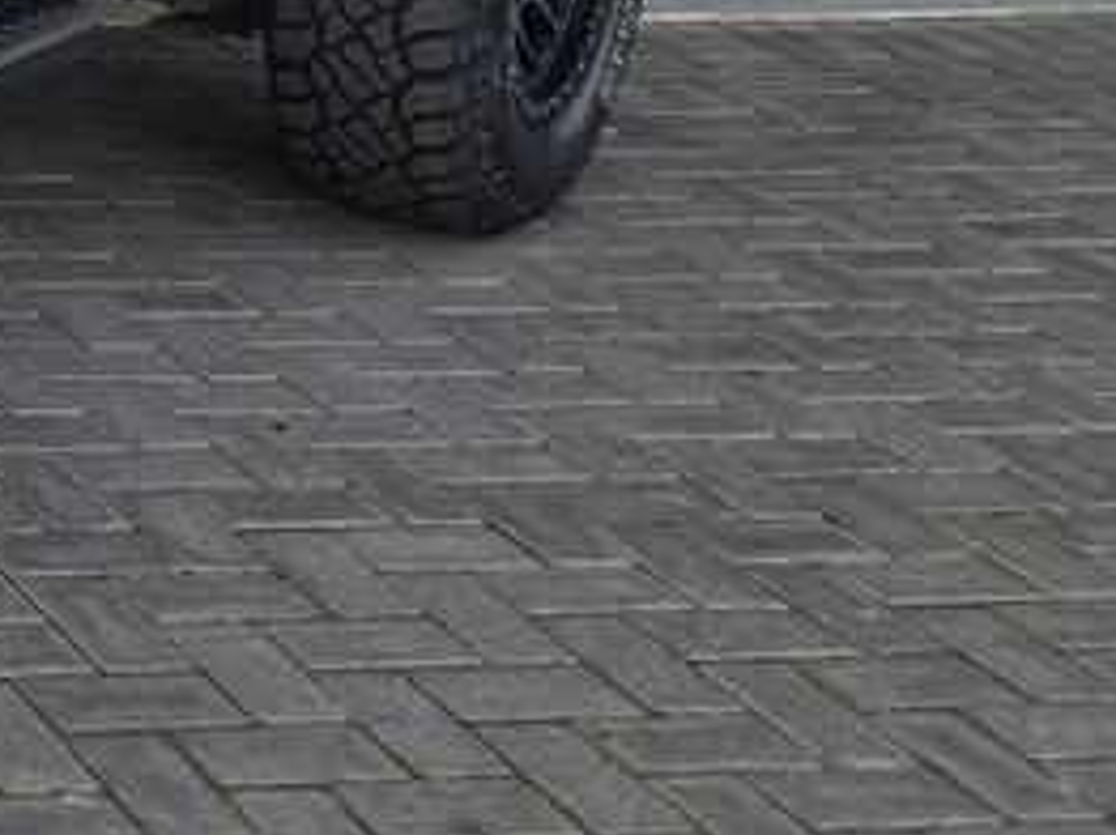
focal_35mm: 90
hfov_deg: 16.8
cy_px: -243
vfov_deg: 15.6
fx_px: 2899
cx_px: -1052
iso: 12
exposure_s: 1/103
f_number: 1.7
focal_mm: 6.3
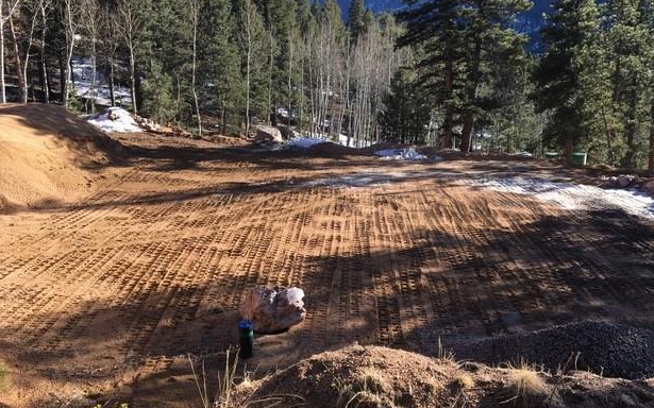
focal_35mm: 32
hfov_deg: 59.7
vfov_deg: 39.4
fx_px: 570
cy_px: 209
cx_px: 329
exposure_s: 1/452
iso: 25
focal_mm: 4.15
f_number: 2.2
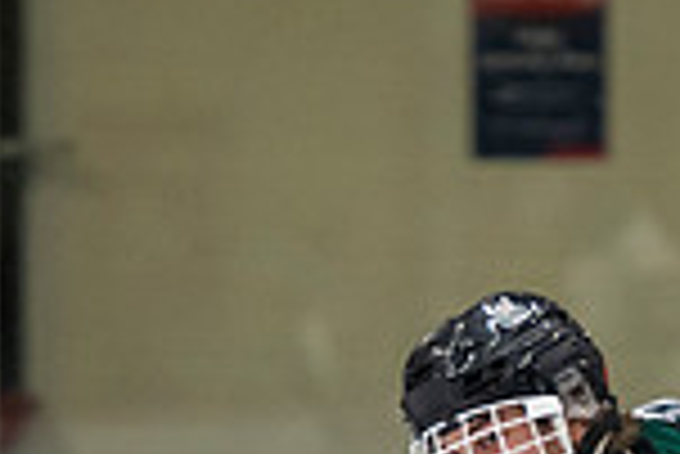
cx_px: 810
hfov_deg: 2.3
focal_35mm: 912
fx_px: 17243
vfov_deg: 1.5
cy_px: 799
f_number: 3.2
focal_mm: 165
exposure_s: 1/640
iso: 2000
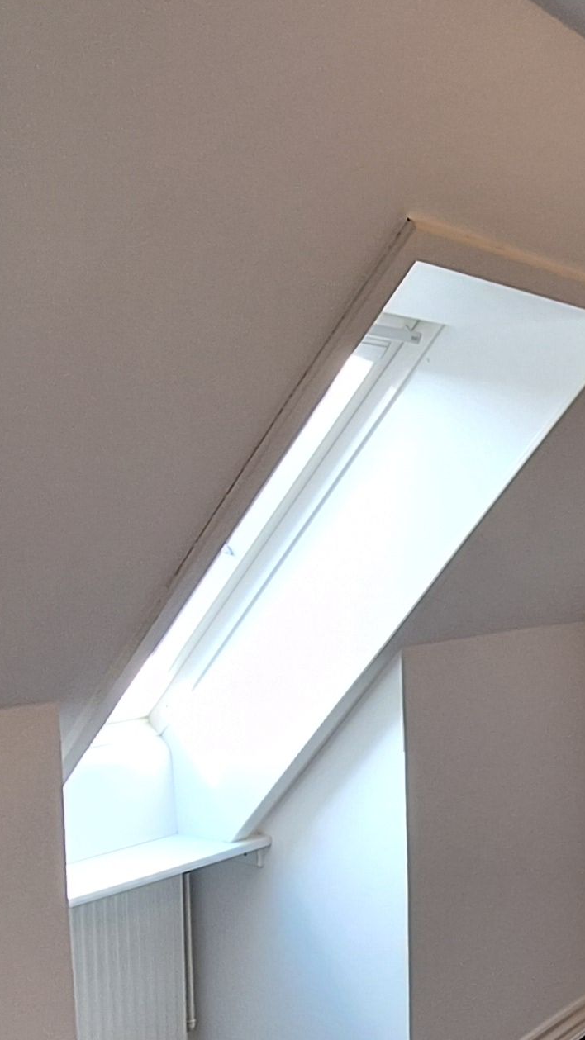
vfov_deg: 44.6
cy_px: 719
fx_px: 1241
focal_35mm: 45
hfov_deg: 24.7
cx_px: 642
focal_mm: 1.74
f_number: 2.2
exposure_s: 1/50
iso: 80
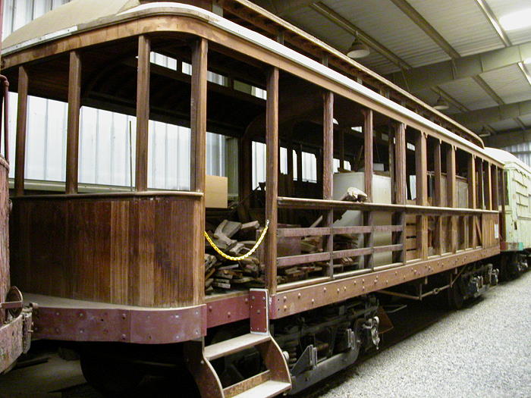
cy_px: 199
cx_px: 266
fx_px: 568
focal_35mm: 37
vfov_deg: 38.7
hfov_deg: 50.1
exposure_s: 1/13.6
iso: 400
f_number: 2.7
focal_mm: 5.6
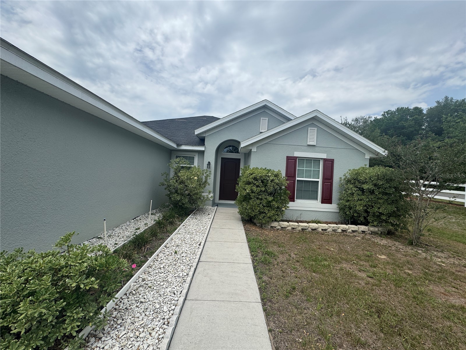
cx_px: 233
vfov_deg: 85.7
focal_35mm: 14
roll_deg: -3.2
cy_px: 175
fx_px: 188
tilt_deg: +0.8
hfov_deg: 102.1
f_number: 2.2
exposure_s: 1/2146
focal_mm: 2.22
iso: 50
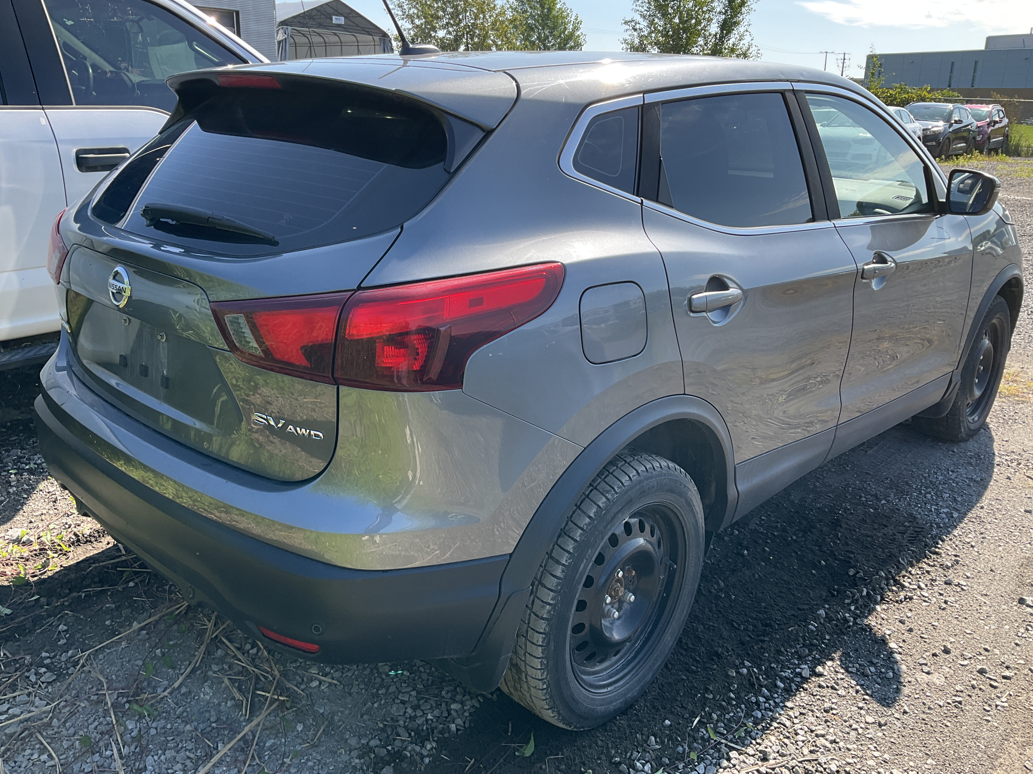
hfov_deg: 60.0
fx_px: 895
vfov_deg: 46.8
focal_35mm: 30
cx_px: 505
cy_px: 377
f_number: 1.8
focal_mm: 3
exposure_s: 1/534
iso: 25
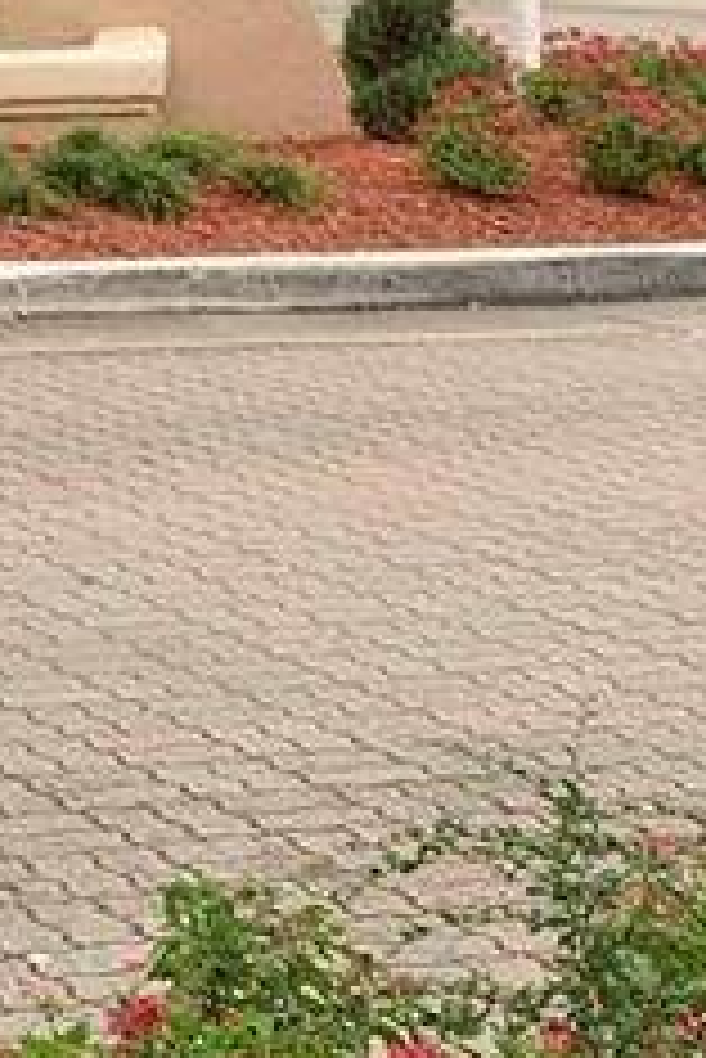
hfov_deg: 9.4
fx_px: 4053
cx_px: -684
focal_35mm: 138
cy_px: -266
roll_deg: +1.8
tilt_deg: +2.0
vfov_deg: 14.3
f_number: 1.8
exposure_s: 1/135
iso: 25
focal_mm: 4.25
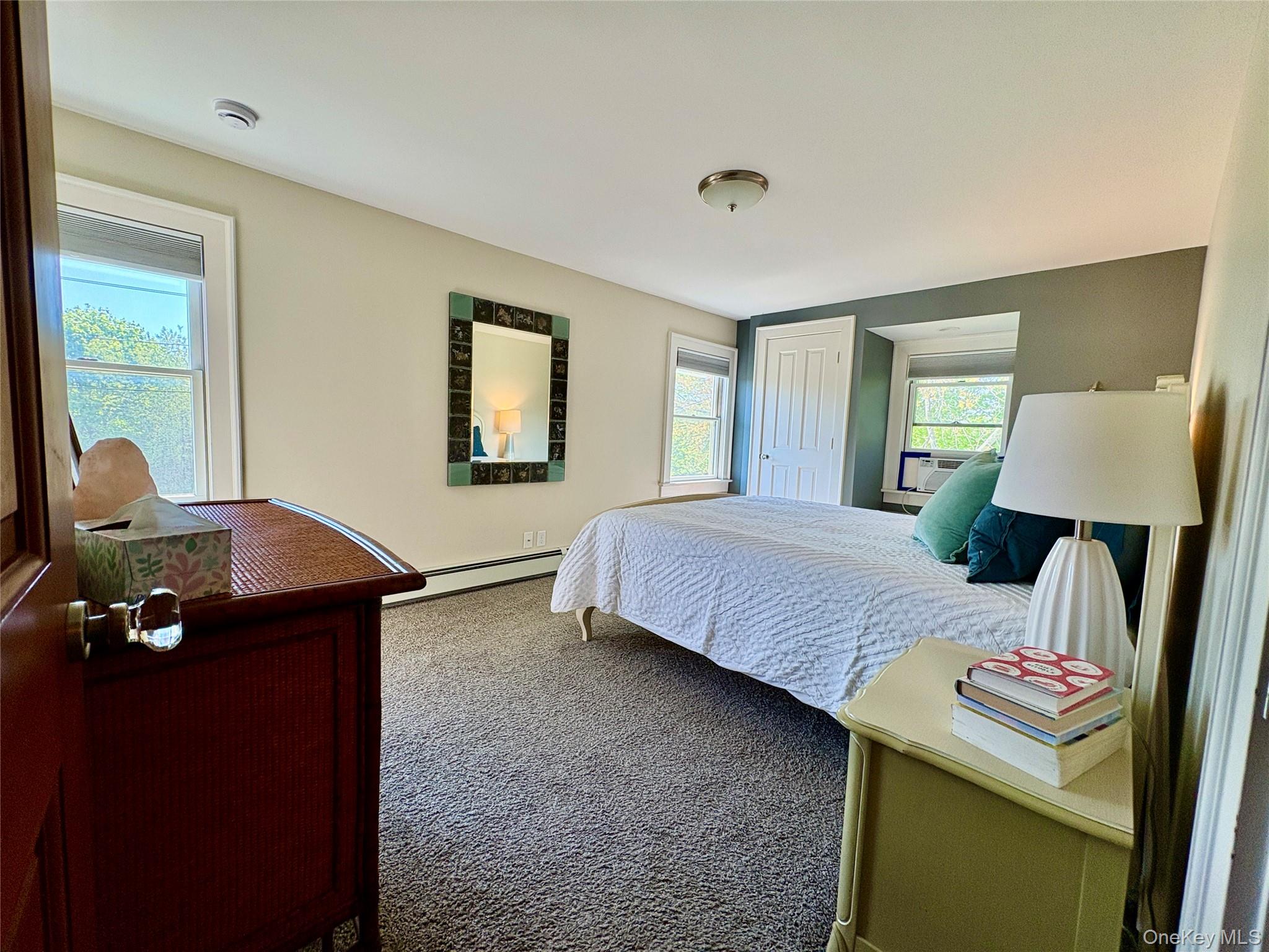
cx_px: 634
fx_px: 513
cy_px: 476
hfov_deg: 102.1
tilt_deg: -4.5
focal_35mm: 14
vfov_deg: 85.7
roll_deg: -2.5
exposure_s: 1/120
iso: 80
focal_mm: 2.22
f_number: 2.2
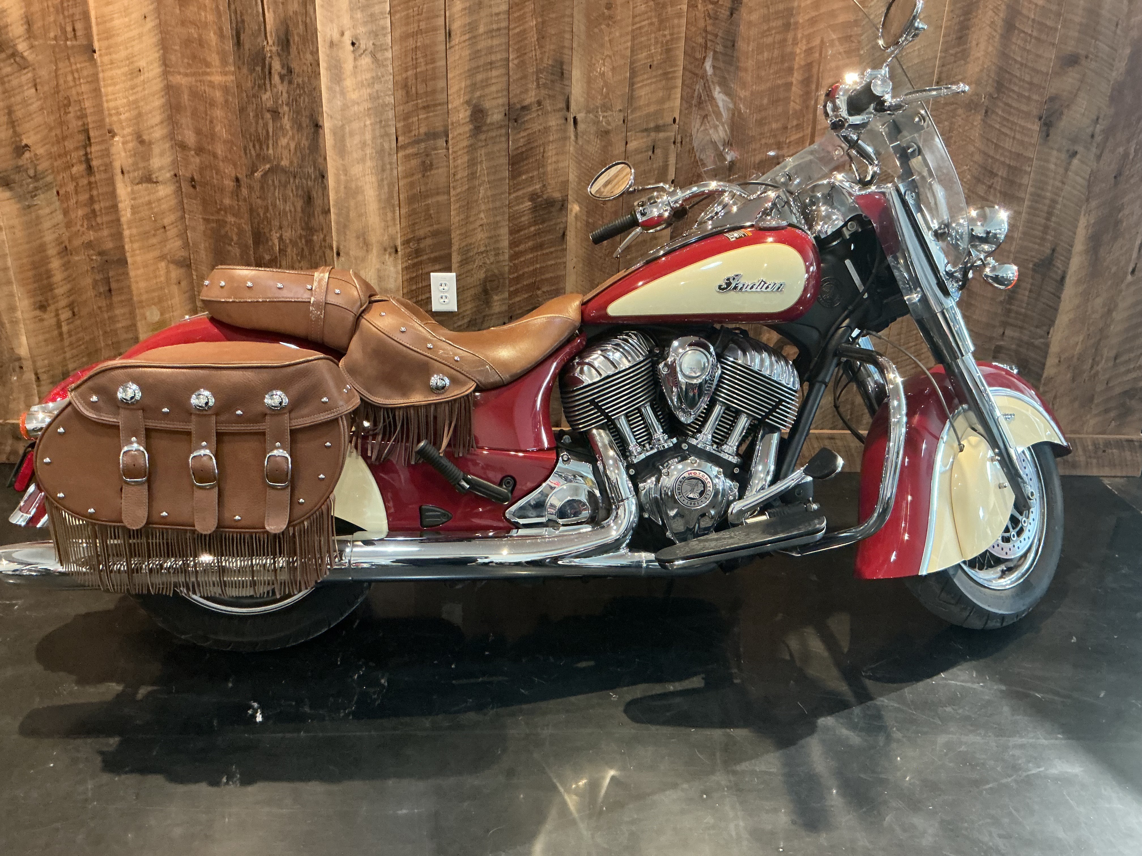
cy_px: 428
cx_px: 571
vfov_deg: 48.2
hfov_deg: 61.7
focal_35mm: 29
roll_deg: -2.4
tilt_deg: -22.0
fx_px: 957
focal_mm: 3
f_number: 1.8
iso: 320
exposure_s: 1/30
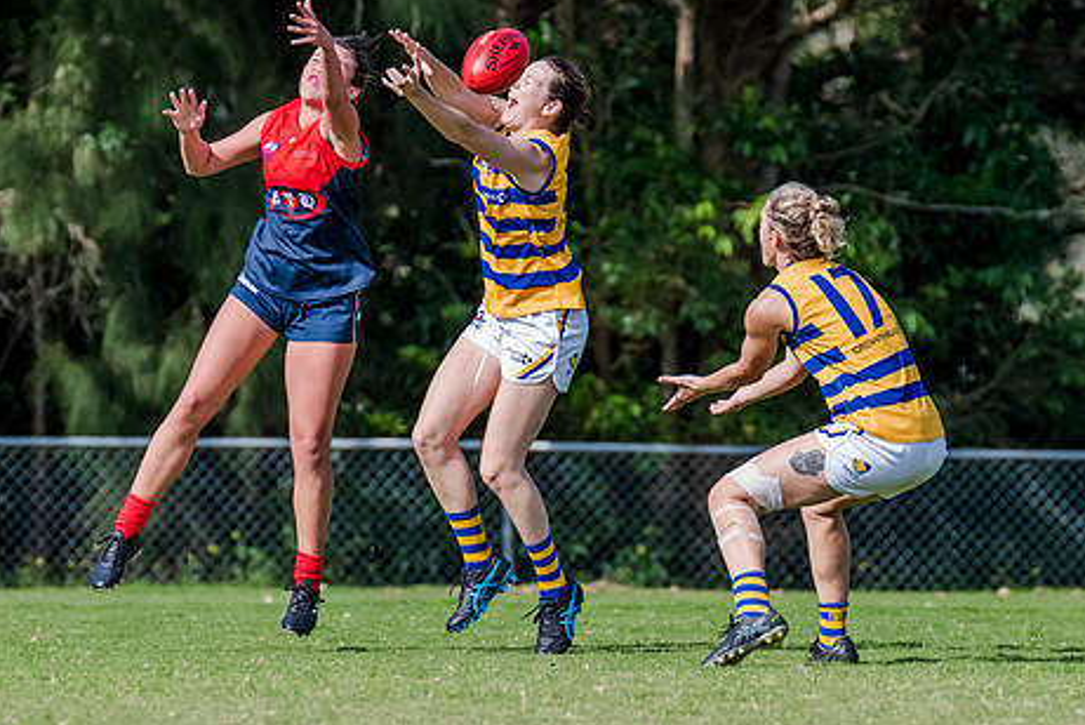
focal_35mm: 734
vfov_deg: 1.9
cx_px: 757
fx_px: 22135
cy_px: 384
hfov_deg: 2.8
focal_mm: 420
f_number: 5.6
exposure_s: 1/1600
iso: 800
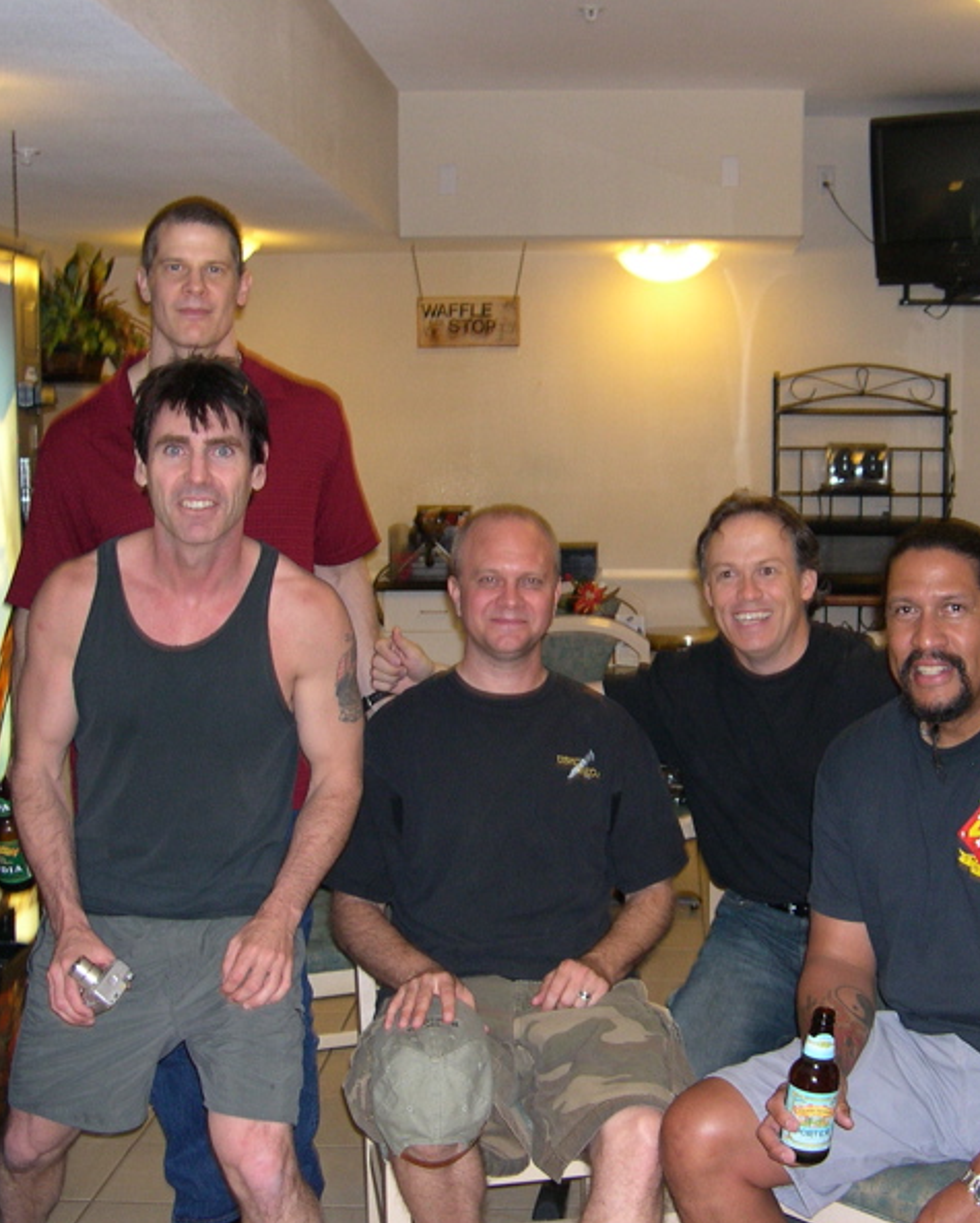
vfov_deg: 37.3
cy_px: 617
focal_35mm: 50
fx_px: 1811
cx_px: 611
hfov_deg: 30.2
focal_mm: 8
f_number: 2.8
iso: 178
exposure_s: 1/60
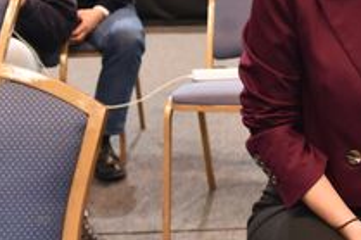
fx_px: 972
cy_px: -45
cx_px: 465
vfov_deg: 13.7
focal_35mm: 97
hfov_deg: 19.5
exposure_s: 1/320
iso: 10000
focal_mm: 29
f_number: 4.5
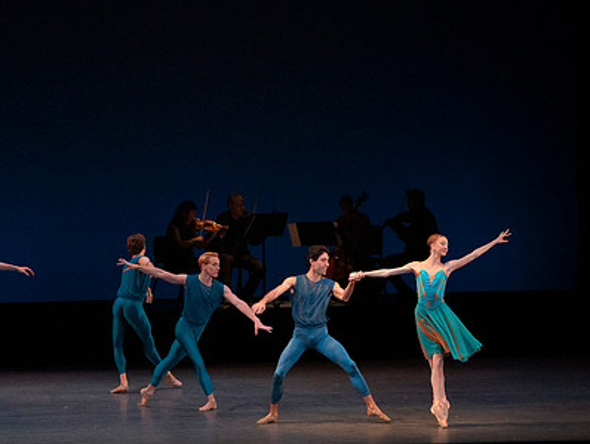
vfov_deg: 6.6
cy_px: 237
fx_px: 3871
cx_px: 240
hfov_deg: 8.7
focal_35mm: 227
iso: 8000
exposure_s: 1/400
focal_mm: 162
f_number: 7.1
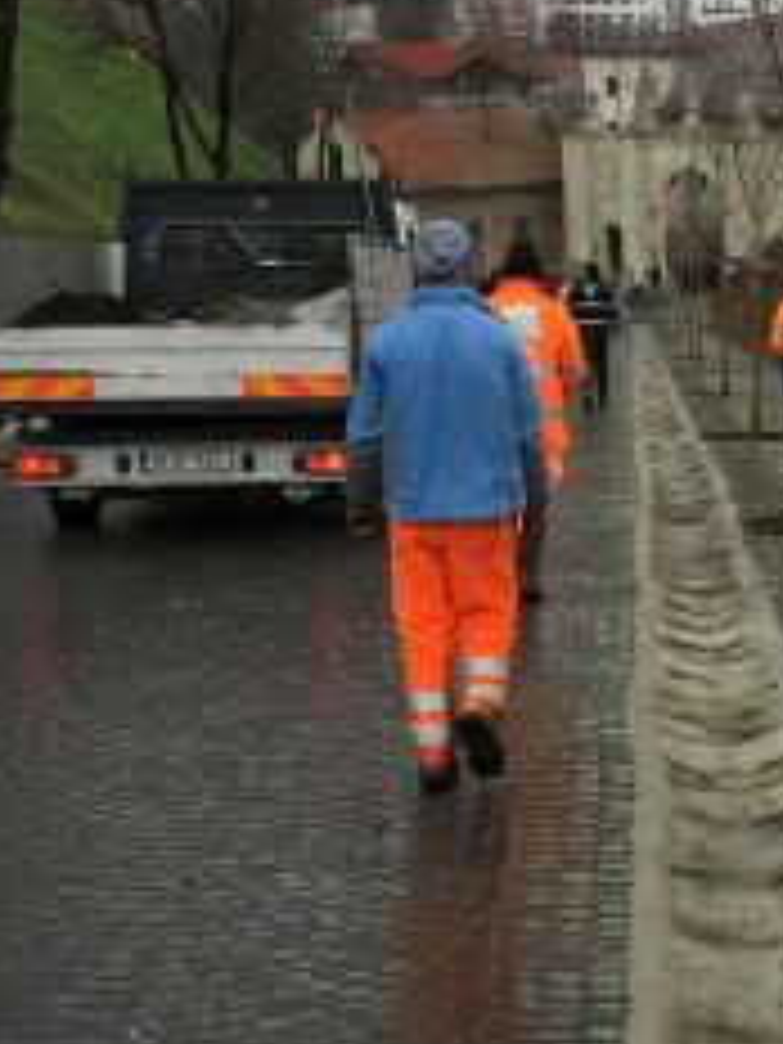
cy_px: 486
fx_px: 2262
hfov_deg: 19.0
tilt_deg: -10.9
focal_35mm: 75
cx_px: 819
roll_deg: +0.6
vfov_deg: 26.0
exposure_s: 1/463
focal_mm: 4.15
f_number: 2.2
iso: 25
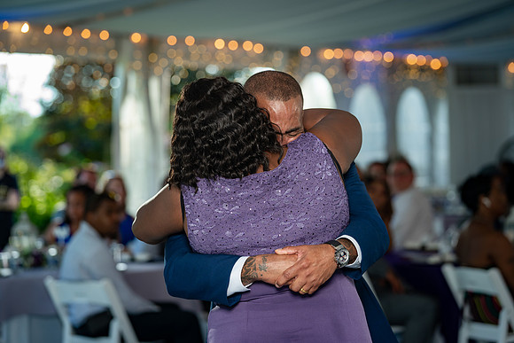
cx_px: 257
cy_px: 172
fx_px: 1776
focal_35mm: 124
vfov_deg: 11.0
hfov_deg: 16.5
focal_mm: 124
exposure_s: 1/200
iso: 320
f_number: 4
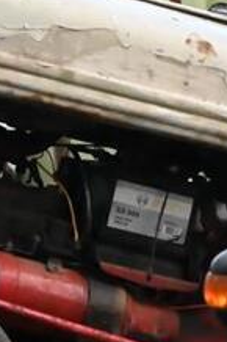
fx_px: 4310
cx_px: 470
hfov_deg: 3.0
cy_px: 194
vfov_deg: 4.5
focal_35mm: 455
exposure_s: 1/3200
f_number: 14
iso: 32000
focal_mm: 100
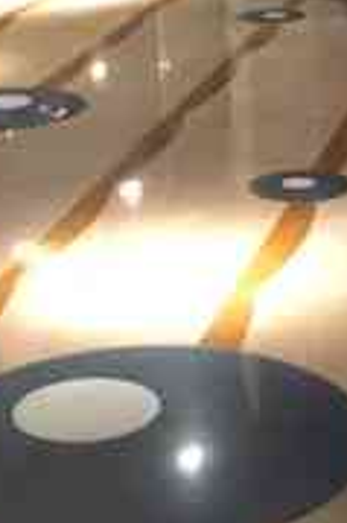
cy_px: -226
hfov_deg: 11.6
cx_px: 184
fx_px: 1709
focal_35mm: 118
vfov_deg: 16.1
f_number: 2.2
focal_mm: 4.15
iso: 320
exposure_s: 1/17
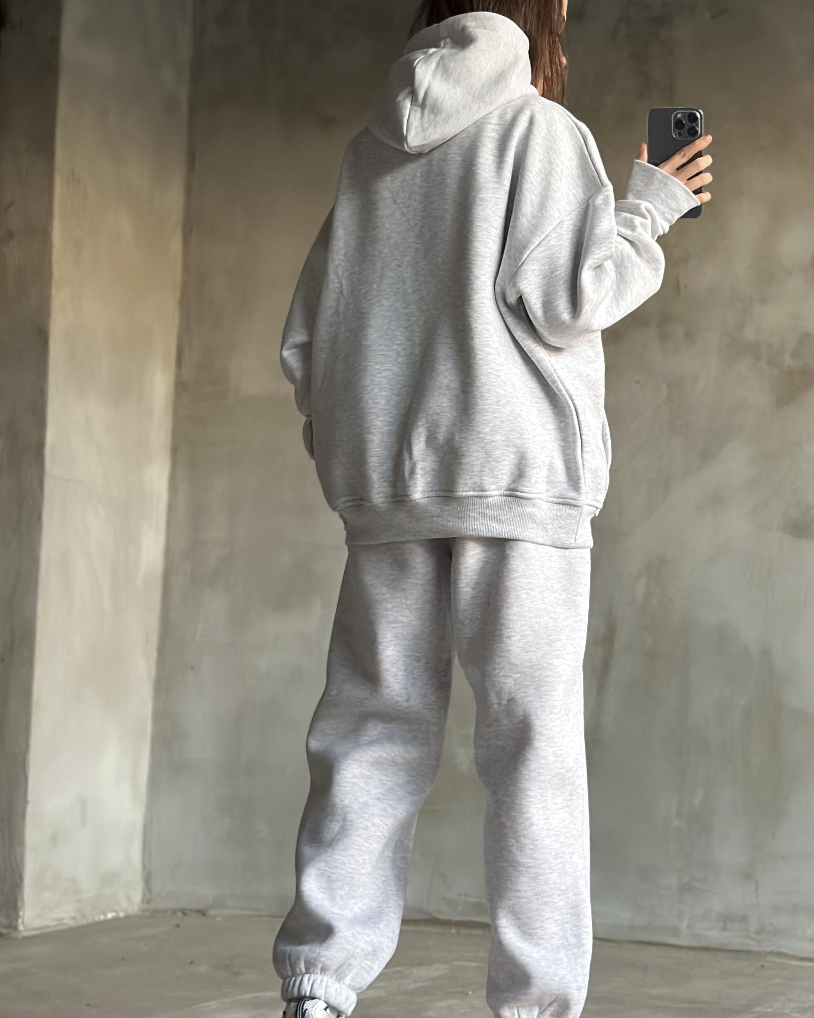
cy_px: 412
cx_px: 489
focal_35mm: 69
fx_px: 2078
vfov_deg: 27.5
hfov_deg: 22.1
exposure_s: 1/60
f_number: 1.78
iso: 250
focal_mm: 6.86
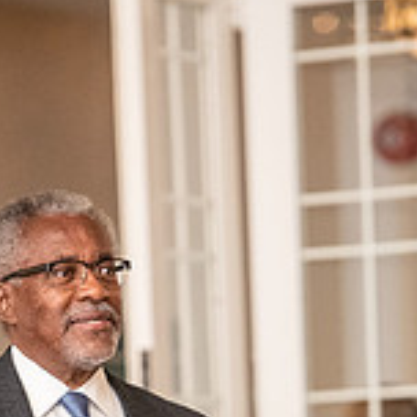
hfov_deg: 3.6
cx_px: 71
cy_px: 514
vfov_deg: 3.6
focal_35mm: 488
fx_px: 6651
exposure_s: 1/500
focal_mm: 150
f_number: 2.8
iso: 3200
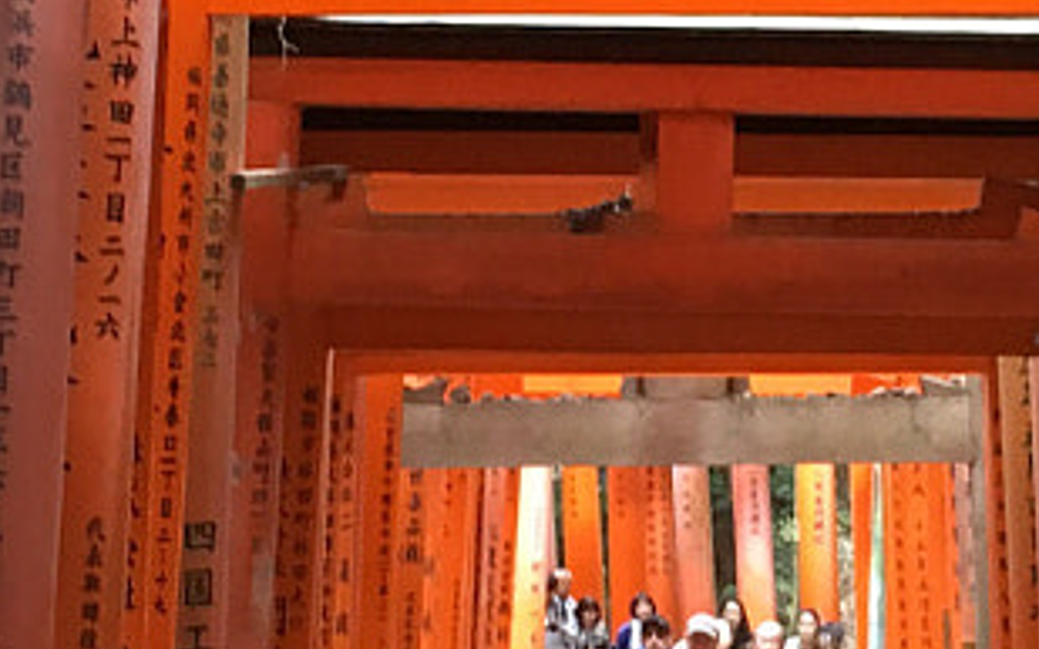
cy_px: 313
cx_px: 659
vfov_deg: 8.2
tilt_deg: +3.6
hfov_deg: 13.2
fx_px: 4501
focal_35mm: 159
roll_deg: +0.9
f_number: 2.2
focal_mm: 4.15
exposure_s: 1/30
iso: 80
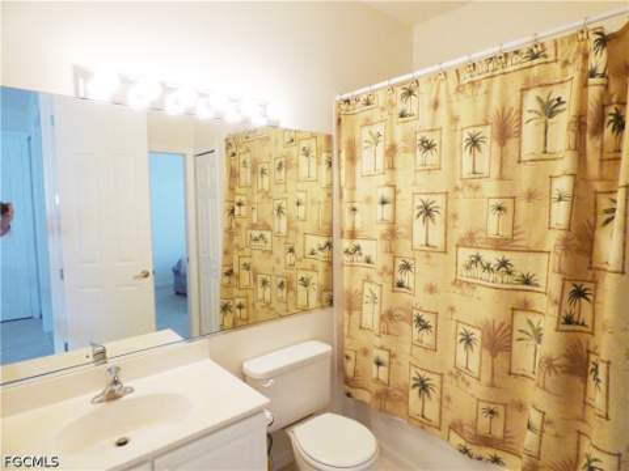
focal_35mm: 20
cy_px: 236
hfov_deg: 81.7
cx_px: 314
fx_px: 363
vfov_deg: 66.0
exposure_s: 1/50
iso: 400
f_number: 3.5
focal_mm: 3.58
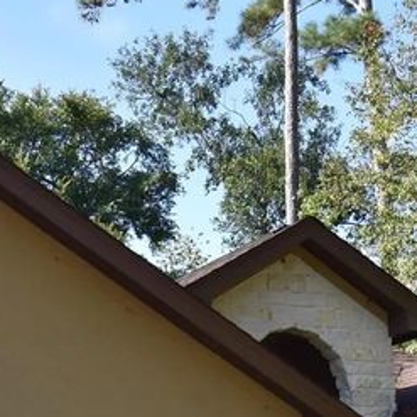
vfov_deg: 17.4
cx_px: 34
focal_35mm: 95
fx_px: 1295
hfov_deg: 18.0
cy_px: 504
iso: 200
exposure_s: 1/250
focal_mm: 18
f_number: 8
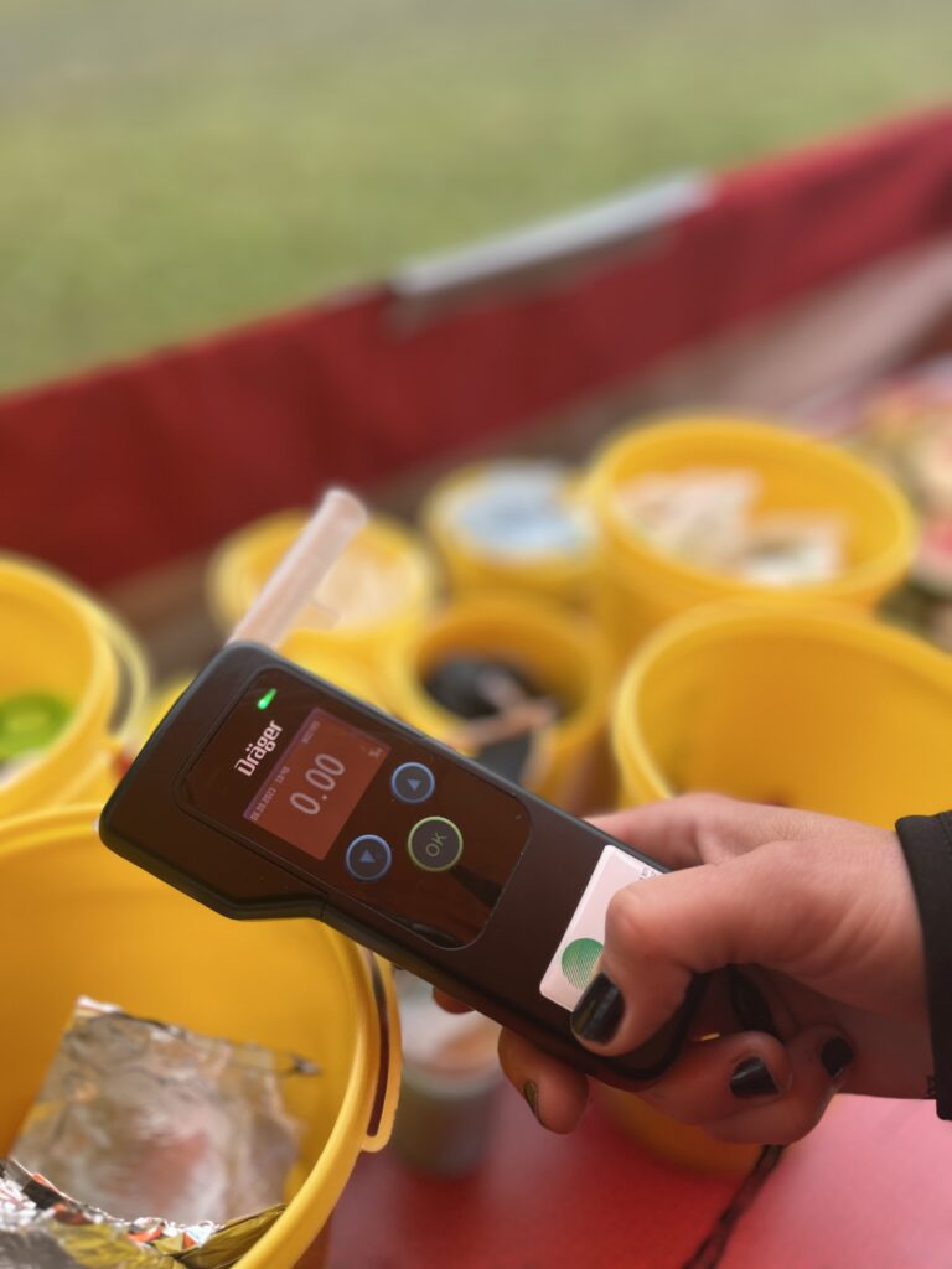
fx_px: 953
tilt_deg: -37.0
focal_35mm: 26
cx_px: 476
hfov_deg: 53.1
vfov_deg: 67.3
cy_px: 634
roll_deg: -2.7
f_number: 1.6
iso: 50
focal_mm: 5.1
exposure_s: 1/322
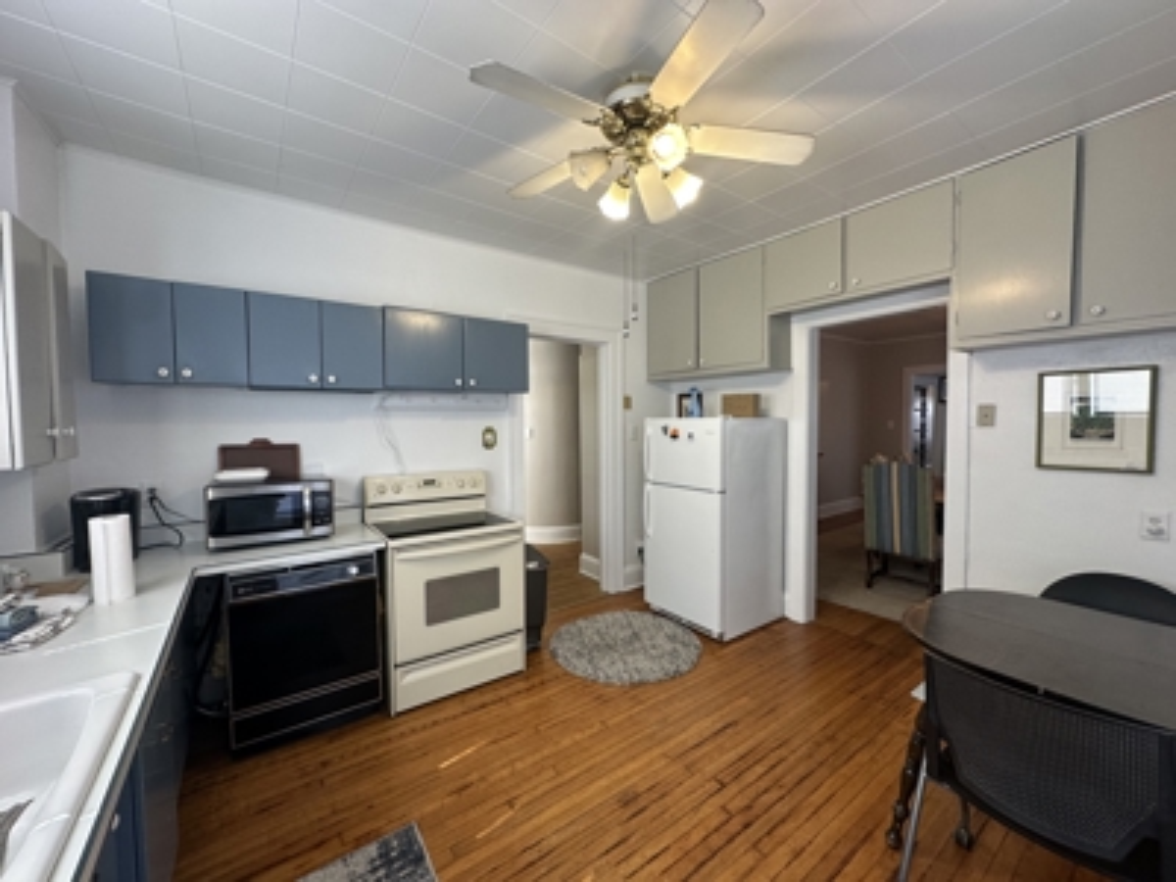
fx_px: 476
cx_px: 588
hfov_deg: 102.1
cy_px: 441
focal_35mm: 14
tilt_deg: -2.5
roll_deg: +0.2
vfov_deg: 85.7
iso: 100
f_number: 2.2
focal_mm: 2.22
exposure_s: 1/120
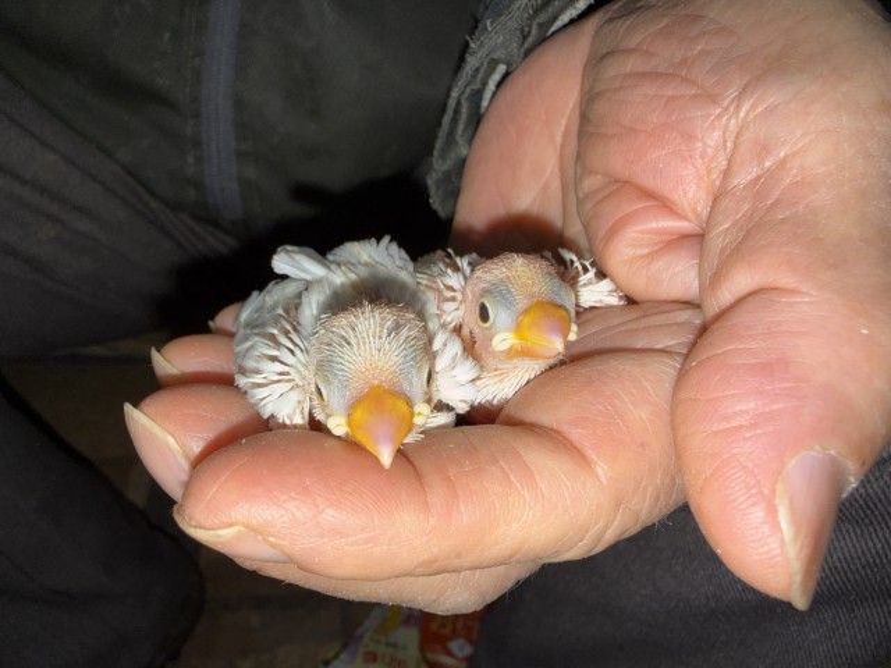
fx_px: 618
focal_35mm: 24
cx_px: 446
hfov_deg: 71.6
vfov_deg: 56.8
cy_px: 334
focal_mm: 2.22
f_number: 2.2
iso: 16
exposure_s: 1/122
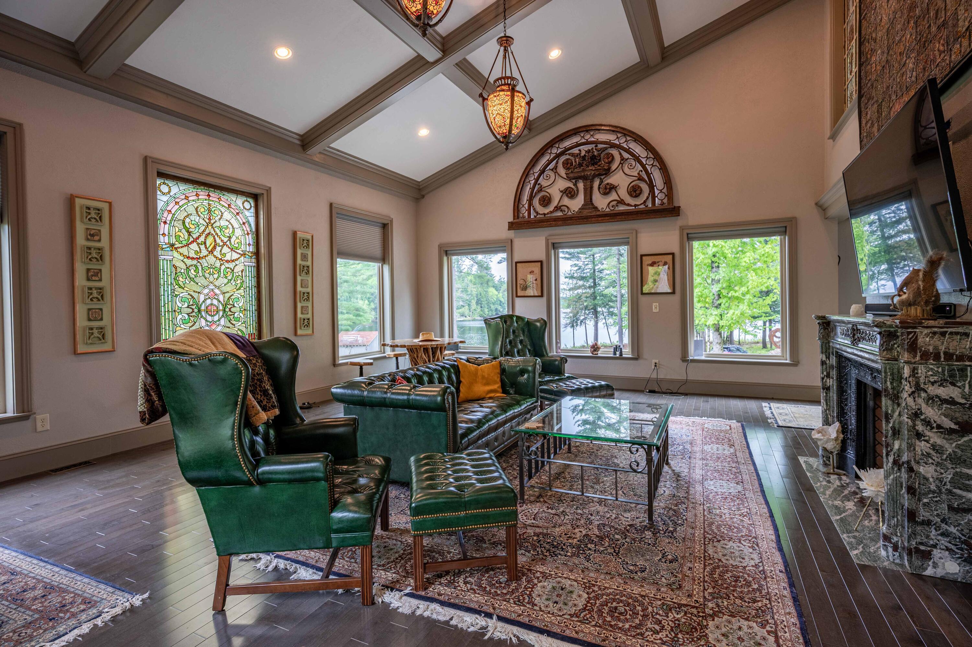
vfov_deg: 68.8
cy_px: 324
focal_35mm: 18
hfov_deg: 91.7
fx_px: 472
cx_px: 486
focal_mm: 17.5
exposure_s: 1/80
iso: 400
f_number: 5
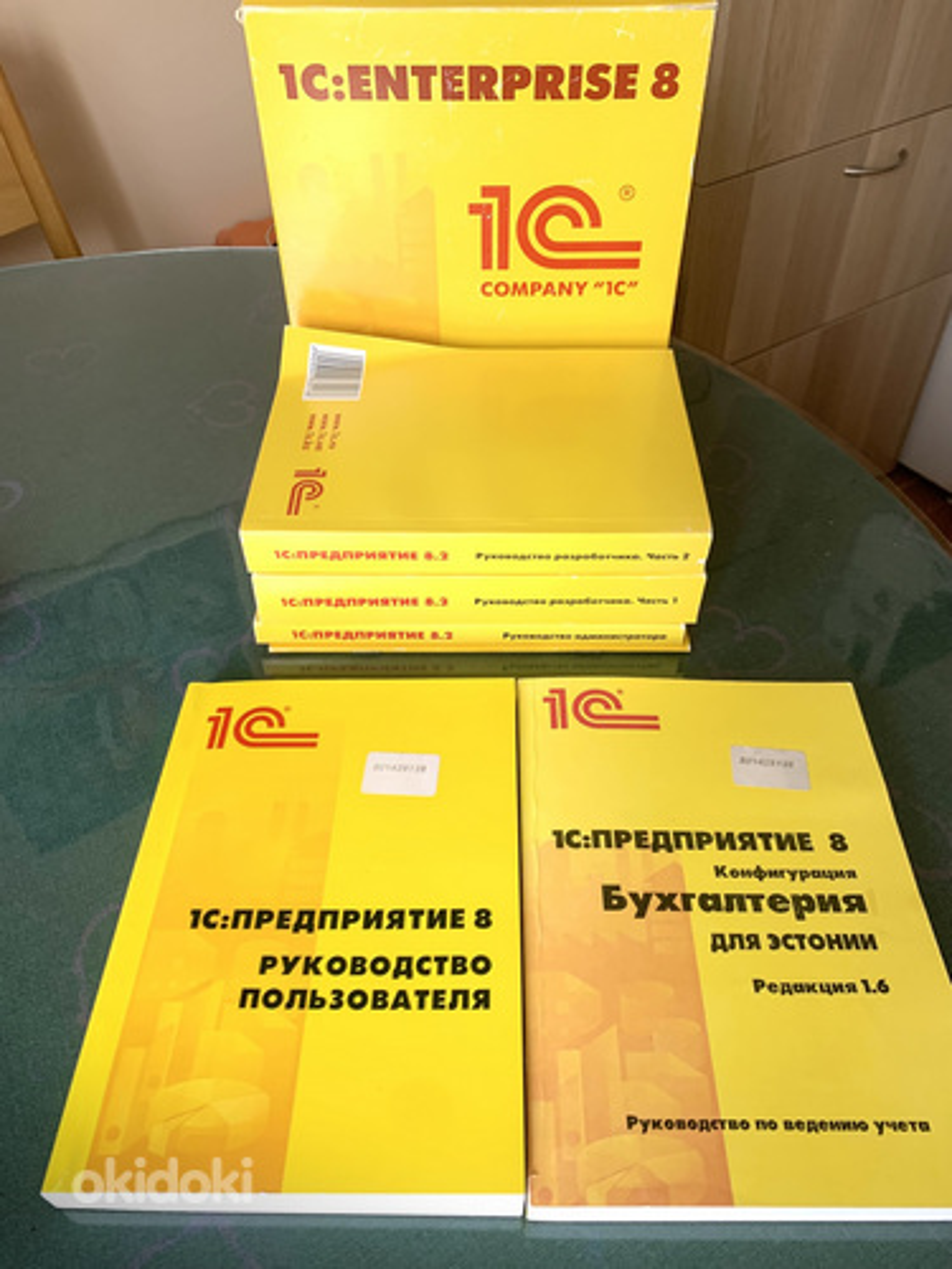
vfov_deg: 67.3
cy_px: 634
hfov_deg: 53.1
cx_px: 476
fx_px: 953
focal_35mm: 26
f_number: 1.8
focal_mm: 4.25
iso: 100
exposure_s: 1/121
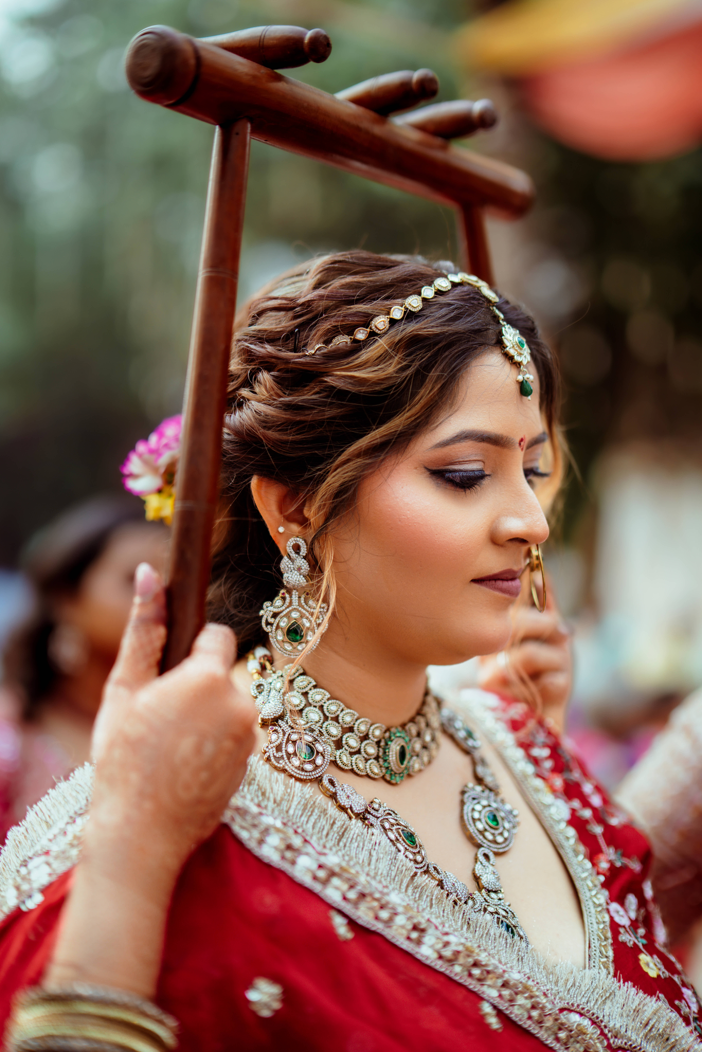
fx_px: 1462
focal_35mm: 50
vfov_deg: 39.6
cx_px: 351
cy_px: 526
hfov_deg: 27.0
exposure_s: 1/250
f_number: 1.4
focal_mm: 50
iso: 125
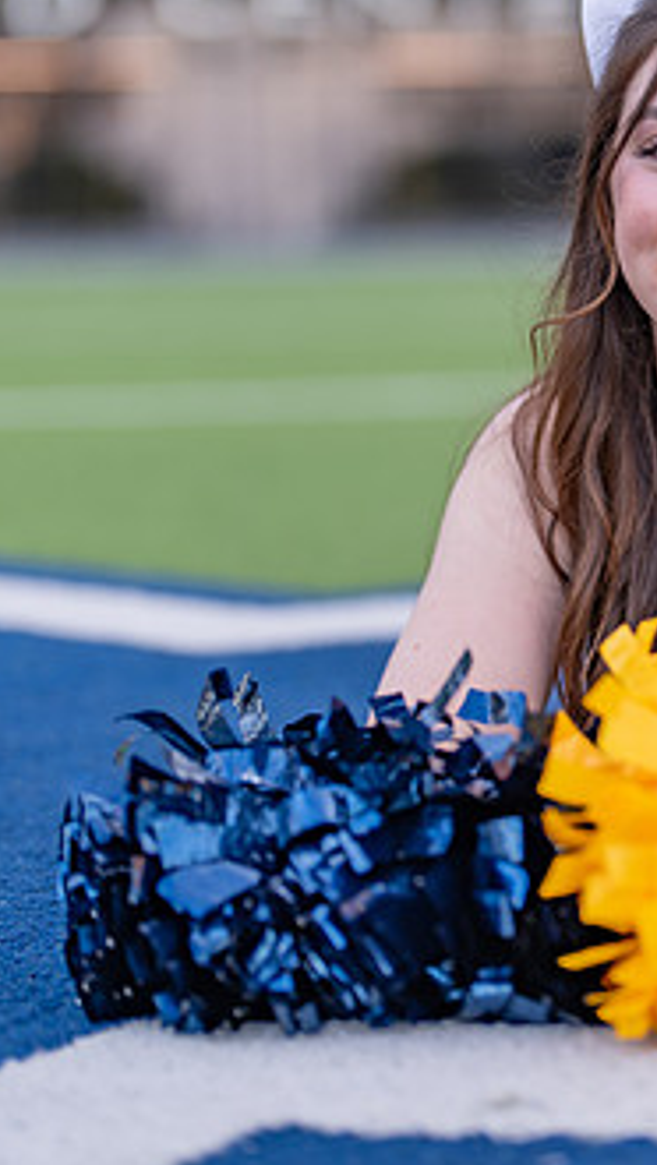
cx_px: 776
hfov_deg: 11.9
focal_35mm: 100
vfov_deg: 21.3
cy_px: 469
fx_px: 3092
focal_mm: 50
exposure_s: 1/400
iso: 100
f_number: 1.2
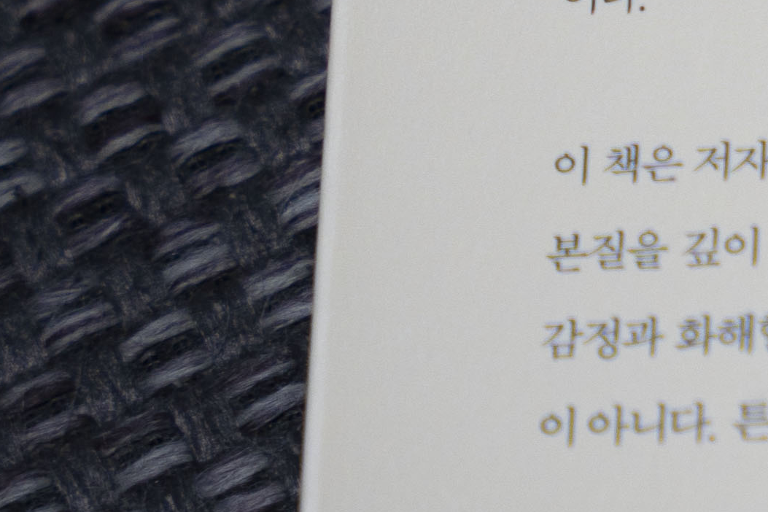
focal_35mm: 399
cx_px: 1537
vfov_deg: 3.4
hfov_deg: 5.1
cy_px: 25
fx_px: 8511
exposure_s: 1/100
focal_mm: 70
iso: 125
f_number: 3.5
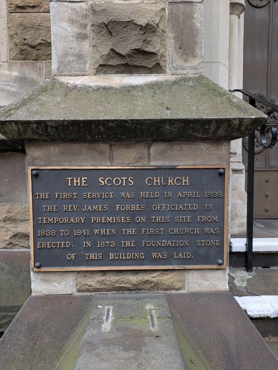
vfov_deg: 69.4
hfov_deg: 54.9
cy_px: 185
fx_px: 267
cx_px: 139
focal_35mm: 25
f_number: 1.89
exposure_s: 1/25
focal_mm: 5.43
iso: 54
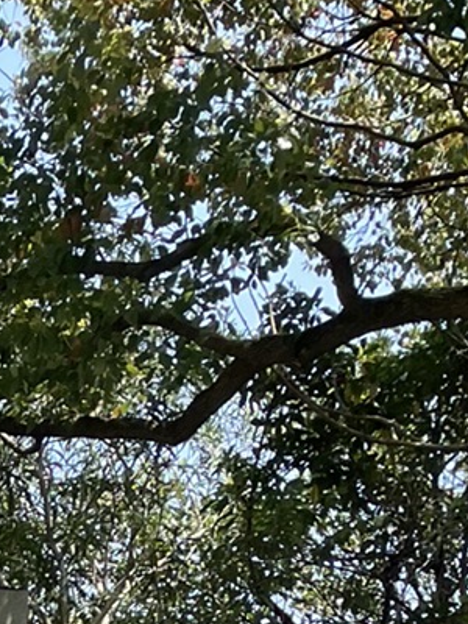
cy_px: 1328
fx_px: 2343
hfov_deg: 10.3
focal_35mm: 130
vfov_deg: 12.8
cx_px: -527
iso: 32
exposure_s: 1/807
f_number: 1.6
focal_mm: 4.2
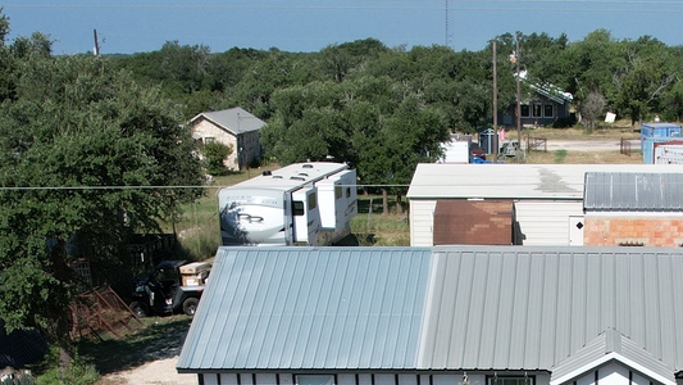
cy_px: 556
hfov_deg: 29.4
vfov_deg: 16.0
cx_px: 560
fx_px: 1268
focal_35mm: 70
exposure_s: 1/2500
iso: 100
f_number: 2.8
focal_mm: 8.38
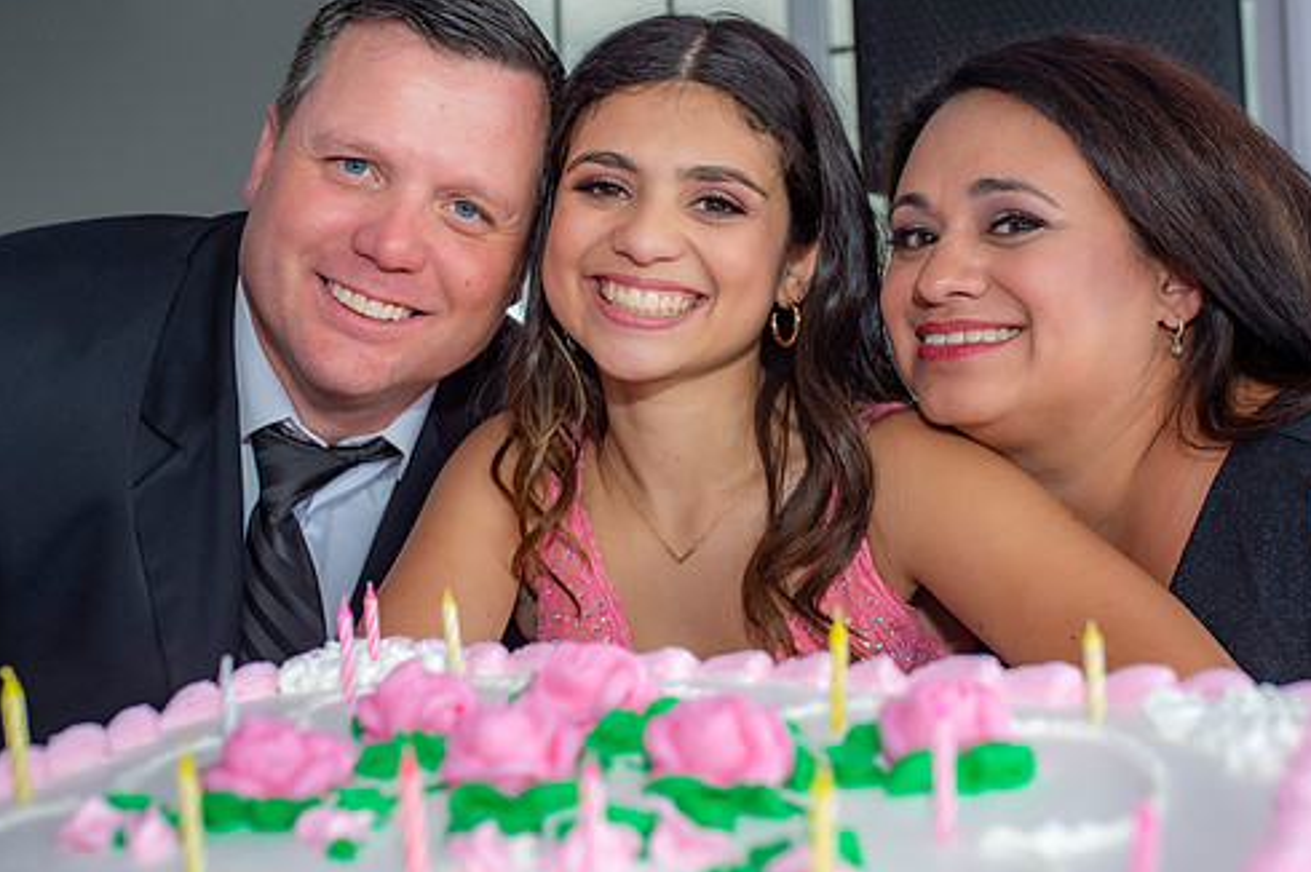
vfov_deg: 29.8
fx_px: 1638
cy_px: 405
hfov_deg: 43.6
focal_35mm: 45
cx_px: 618
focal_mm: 35
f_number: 5
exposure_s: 1/125
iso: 500
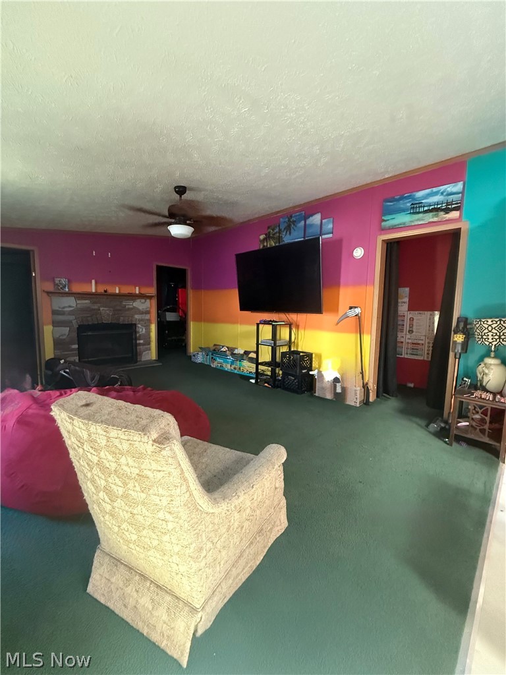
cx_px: 253
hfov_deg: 85.7
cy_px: 338
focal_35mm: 14
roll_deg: -1.4
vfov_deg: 102.1
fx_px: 273
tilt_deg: -5.7
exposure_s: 1/60
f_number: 2.2
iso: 1000
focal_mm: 2.22
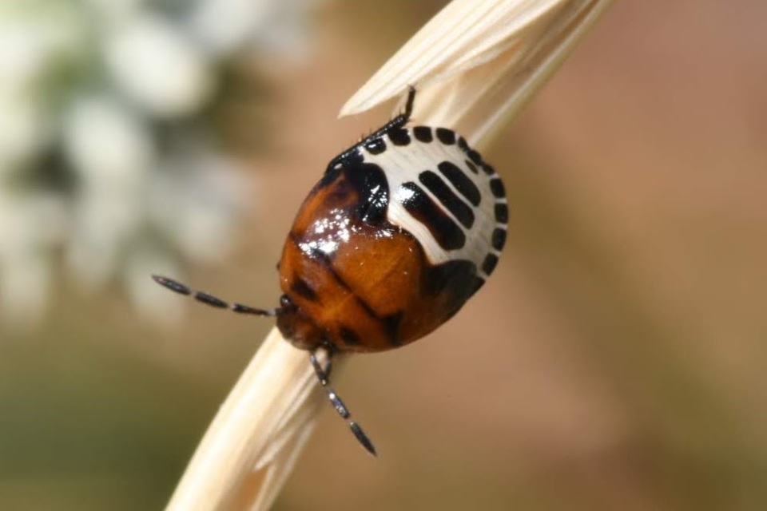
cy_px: 256
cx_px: 384
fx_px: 3355
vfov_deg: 8.7
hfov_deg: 13.0
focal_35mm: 158
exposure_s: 1/60
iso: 250
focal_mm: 105
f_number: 32
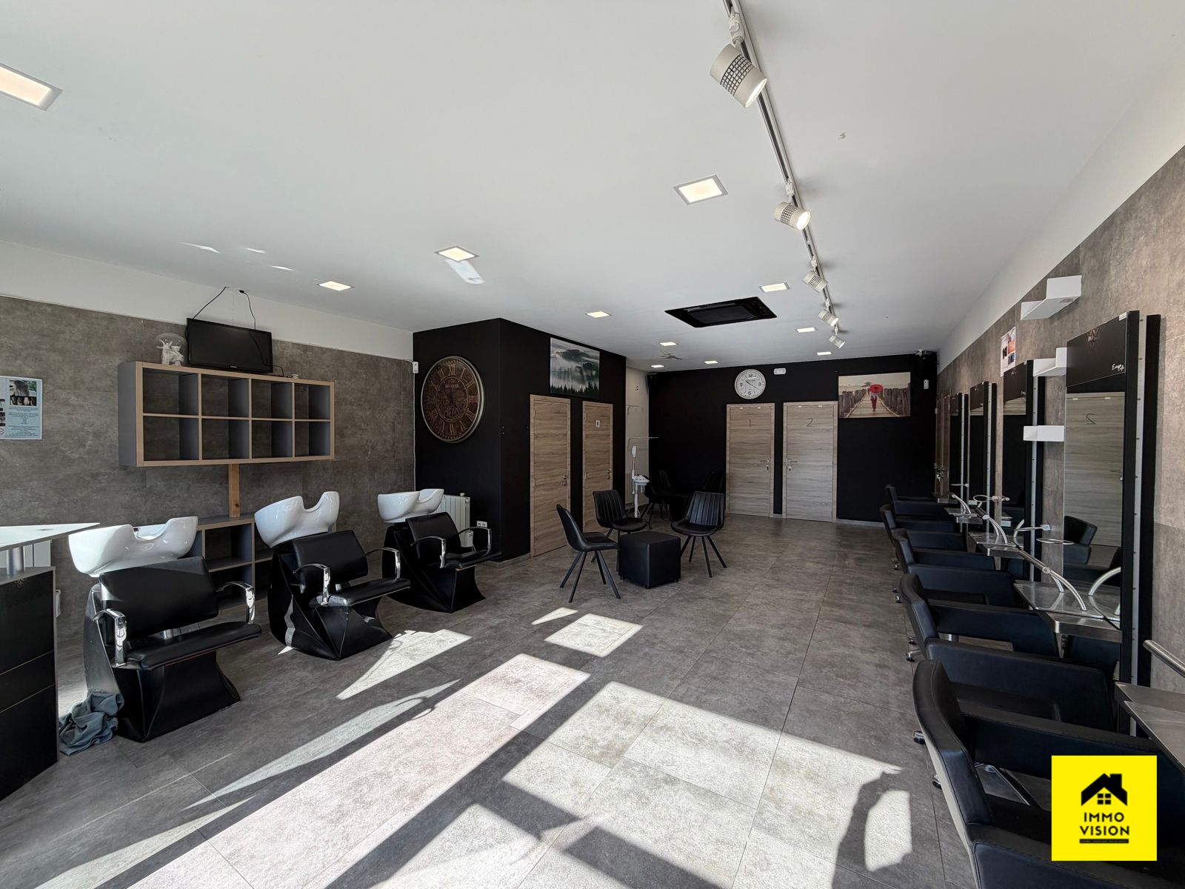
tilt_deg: -1.3
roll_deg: +0.1
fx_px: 479
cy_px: 444
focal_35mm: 14
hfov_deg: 102.1
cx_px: 592
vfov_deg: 85.7
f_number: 2.2
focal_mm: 2.22
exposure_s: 1/100
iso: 20
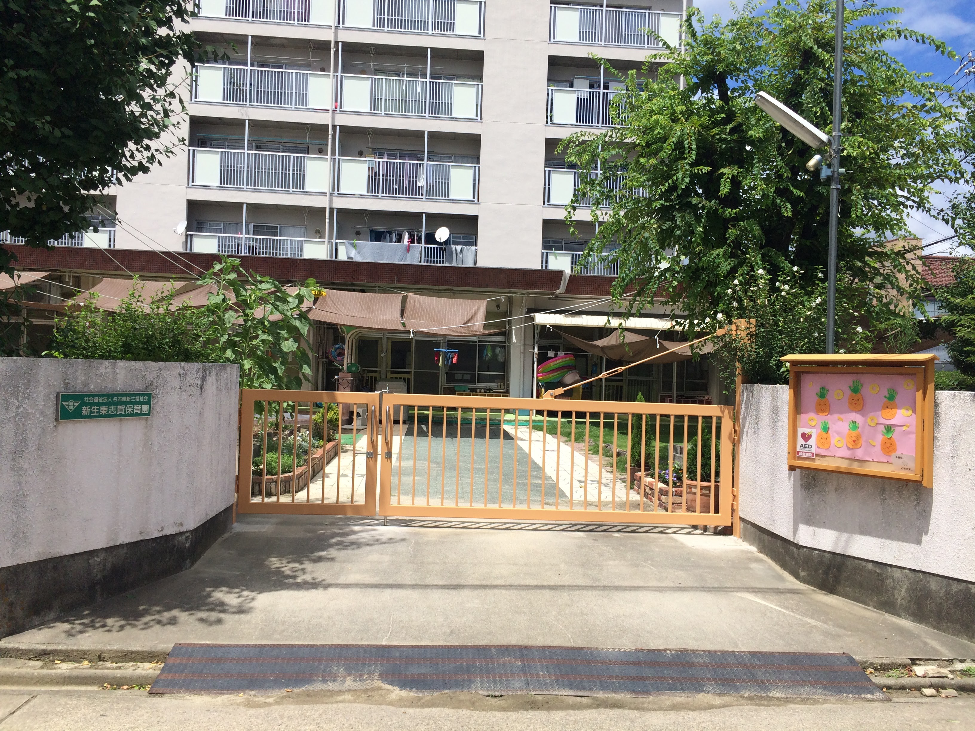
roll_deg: -3.2
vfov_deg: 48.2
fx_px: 817
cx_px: 488
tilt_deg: +1.9
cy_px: 366
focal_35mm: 29
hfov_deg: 61.7
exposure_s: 1/3165
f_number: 2.2
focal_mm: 4.15
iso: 32
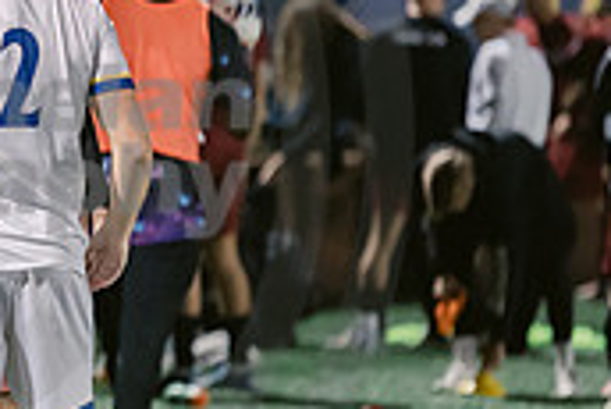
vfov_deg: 2.0
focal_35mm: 675
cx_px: -217
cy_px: 137
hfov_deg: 3.0
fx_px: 11466
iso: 2500
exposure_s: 1/400
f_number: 2.8
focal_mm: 200
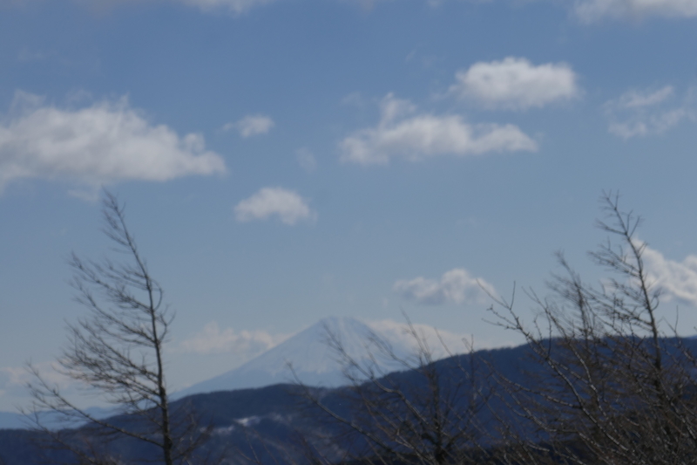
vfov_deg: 8.7
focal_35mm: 157
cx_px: 348
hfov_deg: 13.1
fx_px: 3039
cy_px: 232
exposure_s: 1/1300
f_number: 8
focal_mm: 57.1
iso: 125
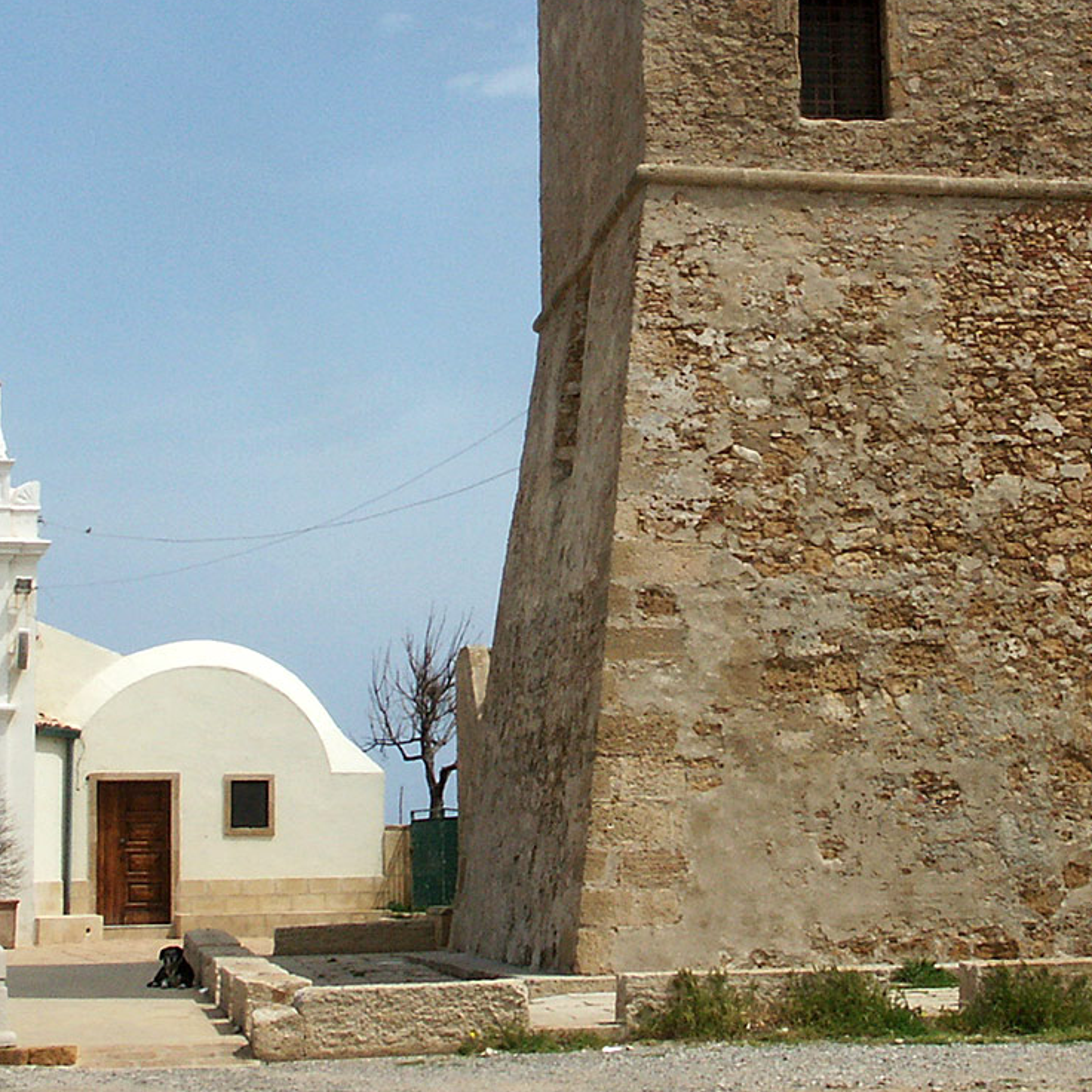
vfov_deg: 21.6
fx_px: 2855
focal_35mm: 80
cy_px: 435
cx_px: 669
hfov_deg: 21.6
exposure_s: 1/500
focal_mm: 9.61
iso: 100
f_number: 9
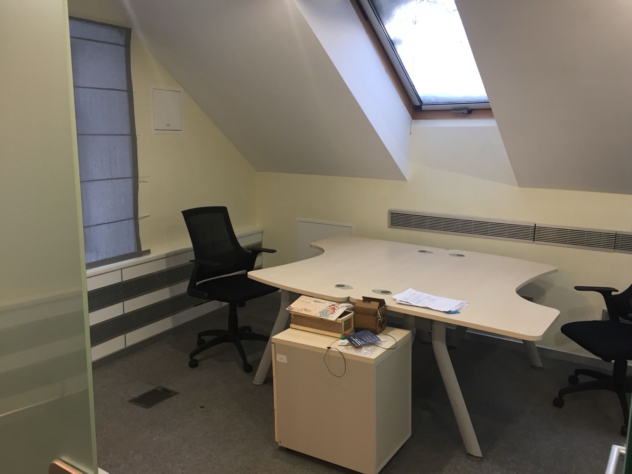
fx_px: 548
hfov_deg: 60.0
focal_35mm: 30
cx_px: 323
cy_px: 238
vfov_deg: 46.8
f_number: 2.2
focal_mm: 4.15
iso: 125
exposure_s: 1/33
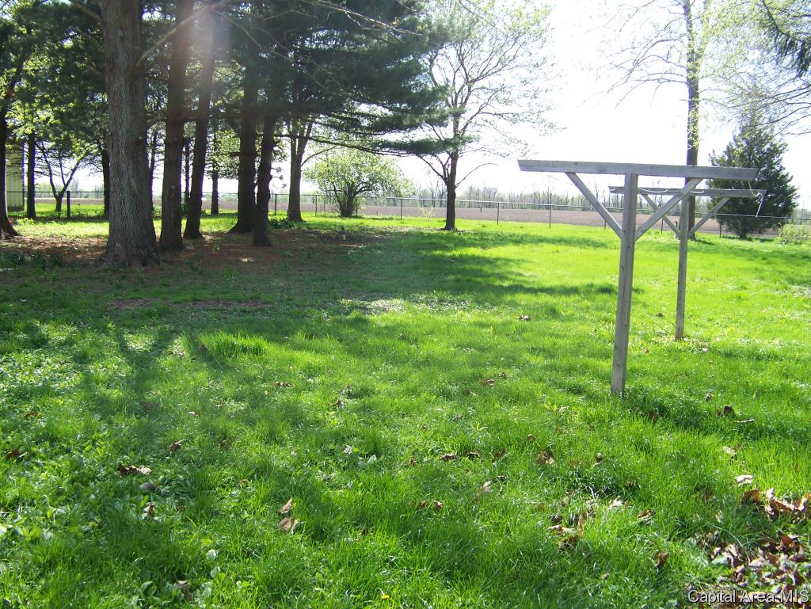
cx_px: 406
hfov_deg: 51.3
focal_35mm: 36
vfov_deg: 39.7
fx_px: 844
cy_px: 304
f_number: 2.8
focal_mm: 5.85
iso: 64
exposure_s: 1/200
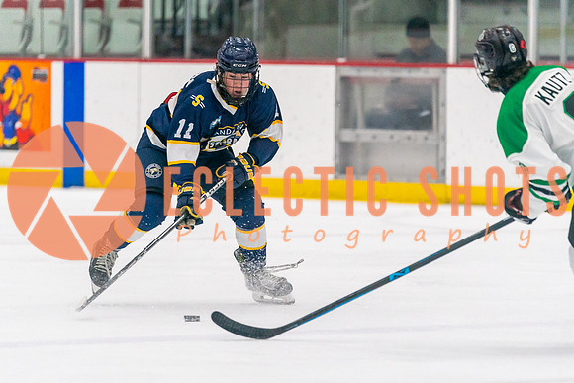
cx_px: 256
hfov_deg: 6.0
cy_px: 201
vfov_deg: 4.0
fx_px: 5477
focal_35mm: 343
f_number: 2.8
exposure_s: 1/1250
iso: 3200
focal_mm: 200
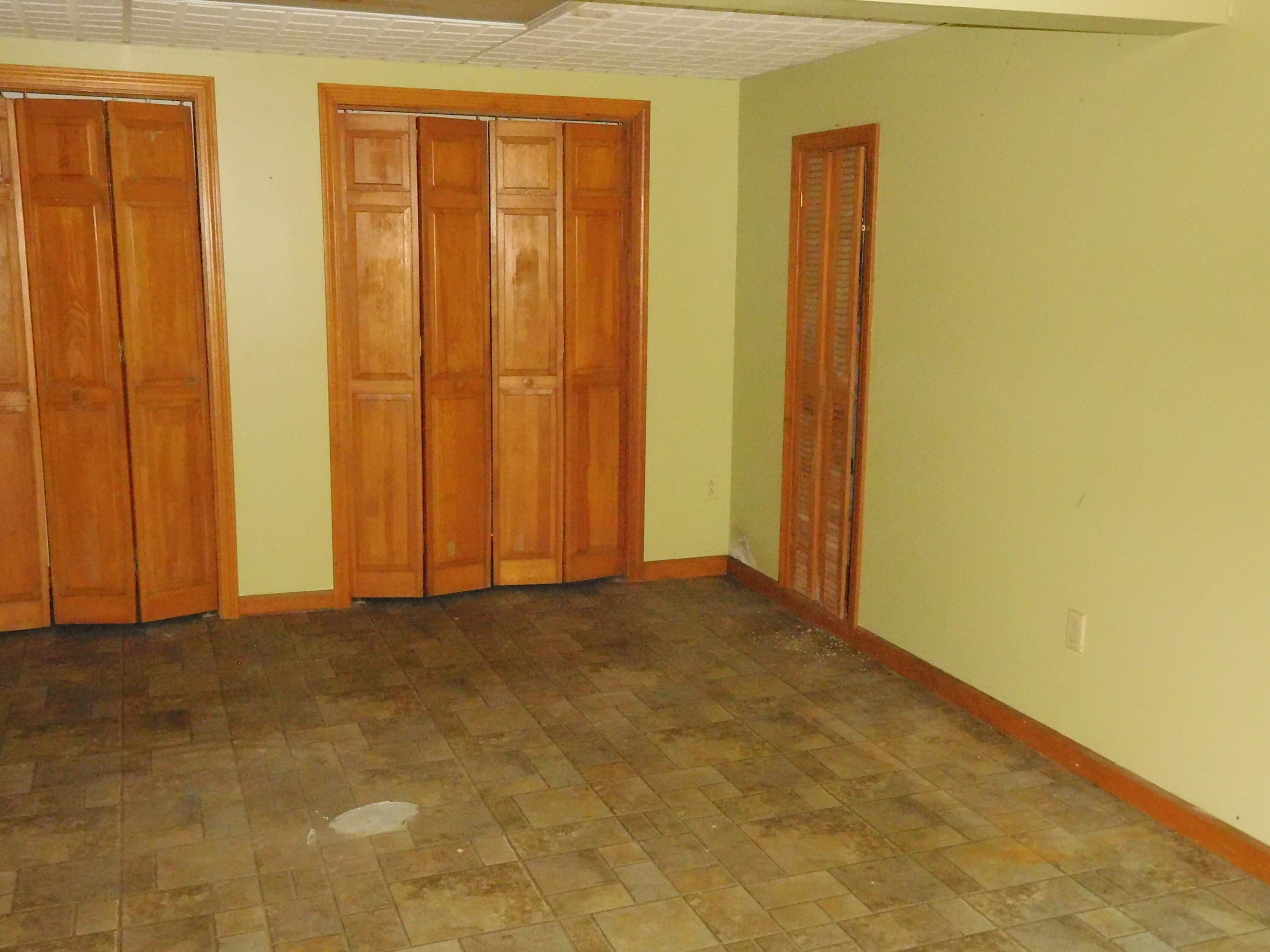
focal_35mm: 32
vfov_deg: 44.2
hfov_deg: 56.8
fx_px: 1174
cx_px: 635
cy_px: 476
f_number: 3.6
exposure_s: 1/30
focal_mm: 5.7
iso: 1600
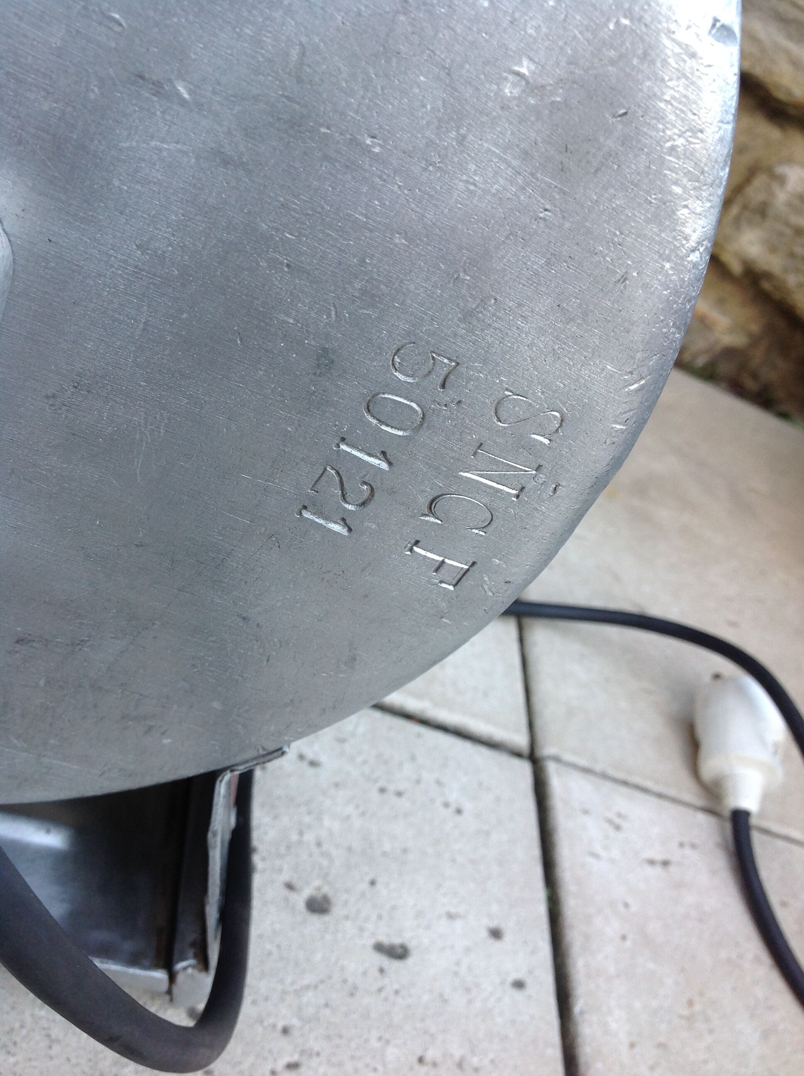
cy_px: 538
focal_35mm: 35
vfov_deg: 52.7
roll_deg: -32.7
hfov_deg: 40.6
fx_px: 1087
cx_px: 402
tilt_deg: -36.1
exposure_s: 1/40
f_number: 2.4
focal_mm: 4.28
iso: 64
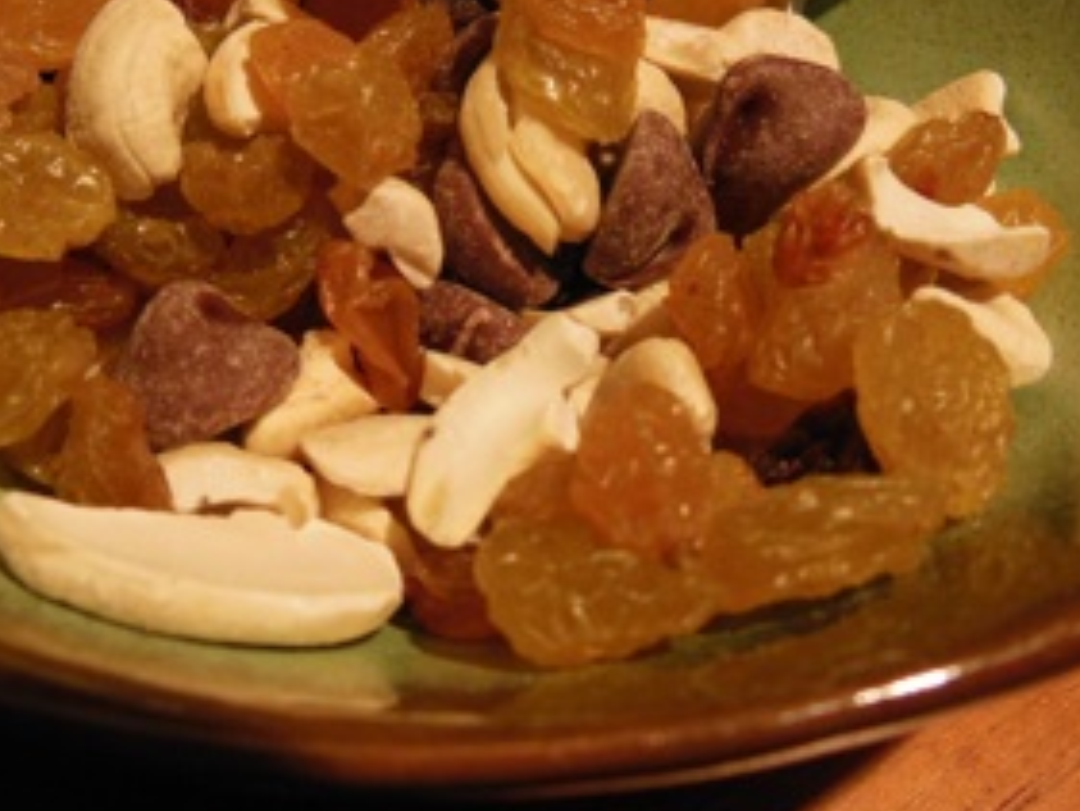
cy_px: 236
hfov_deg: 46.6
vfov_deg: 35.4
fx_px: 1249
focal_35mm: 40
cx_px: 457
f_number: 3.5
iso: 400
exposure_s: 1/8
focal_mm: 4.5
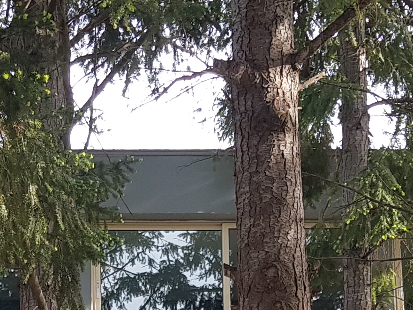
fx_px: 1420
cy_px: 569
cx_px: 103
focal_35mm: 119
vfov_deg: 11.5
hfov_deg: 16.5
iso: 40
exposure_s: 1/154
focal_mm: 4.2
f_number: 1.7
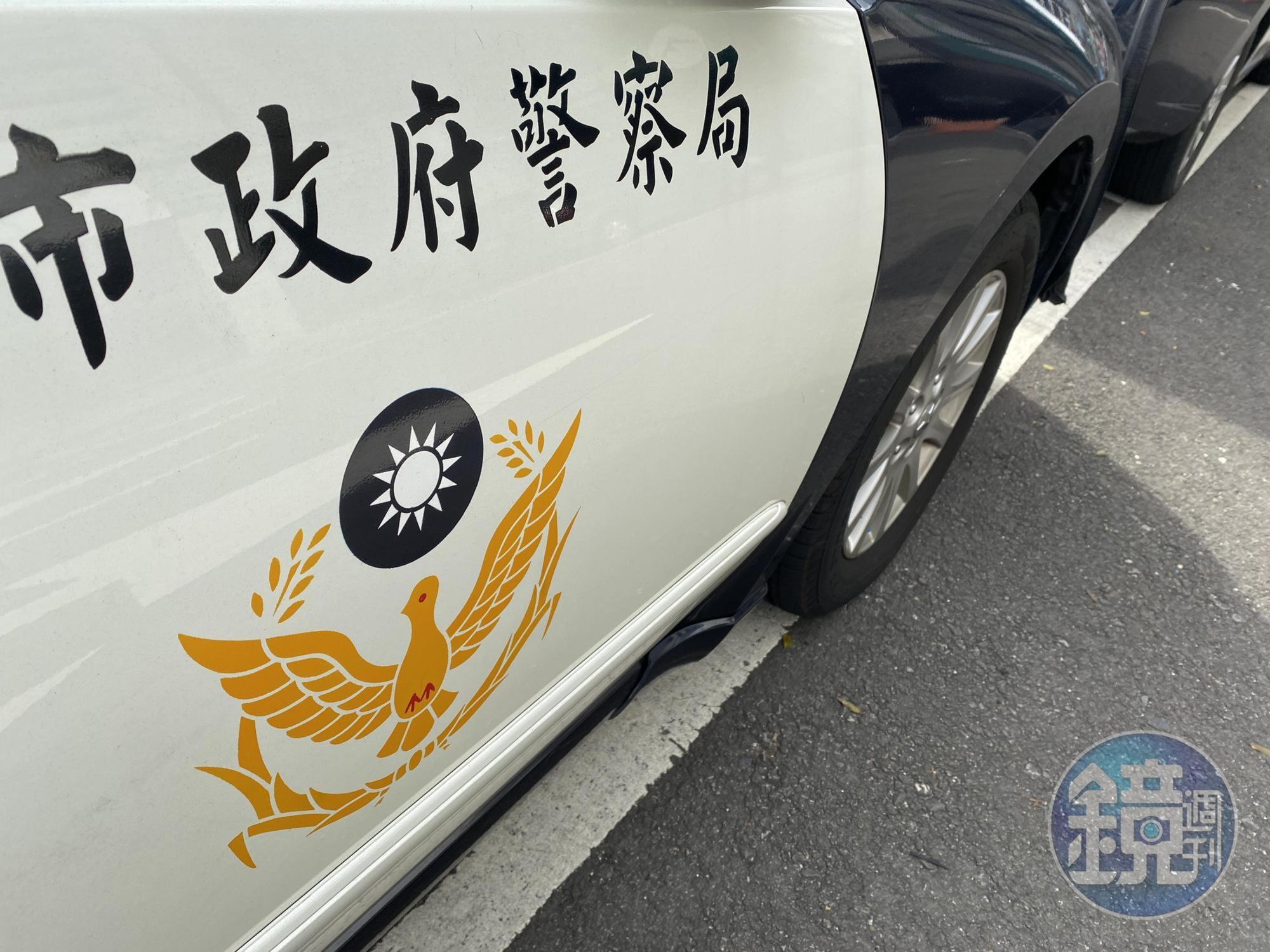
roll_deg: -14.6
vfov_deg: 53.1
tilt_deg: -39.3
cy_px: 476
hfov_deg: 67.3
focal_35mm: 26
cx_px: 635
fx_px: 954
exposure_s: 1/738
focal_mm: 4.25
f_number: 1.8
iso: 32
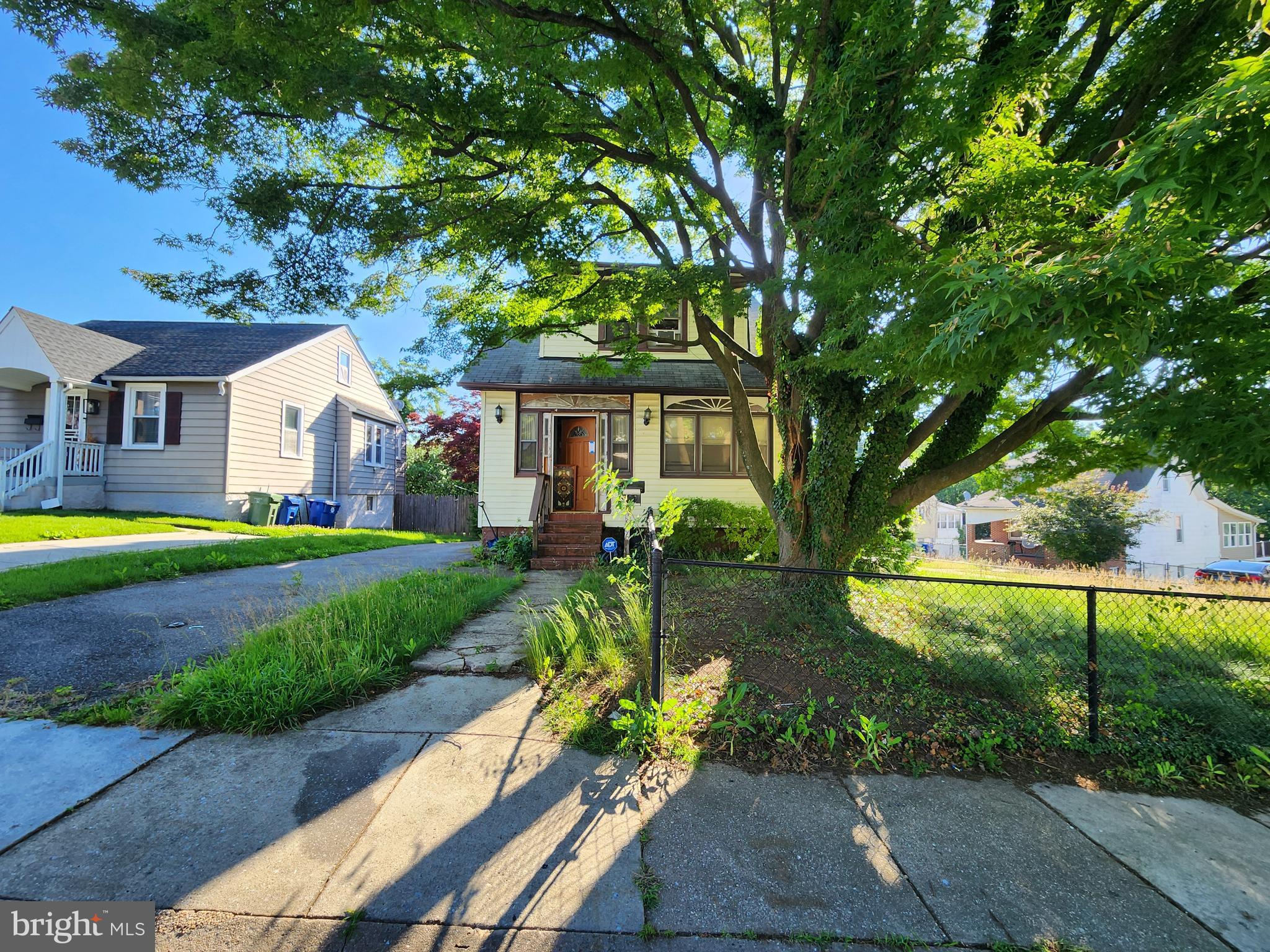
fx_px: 477
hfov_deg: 106.2
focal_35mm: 13
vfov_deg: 89.9
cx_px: 635
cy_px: 476
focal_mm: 2.2
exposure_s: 1/316
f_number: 2.2
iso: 50
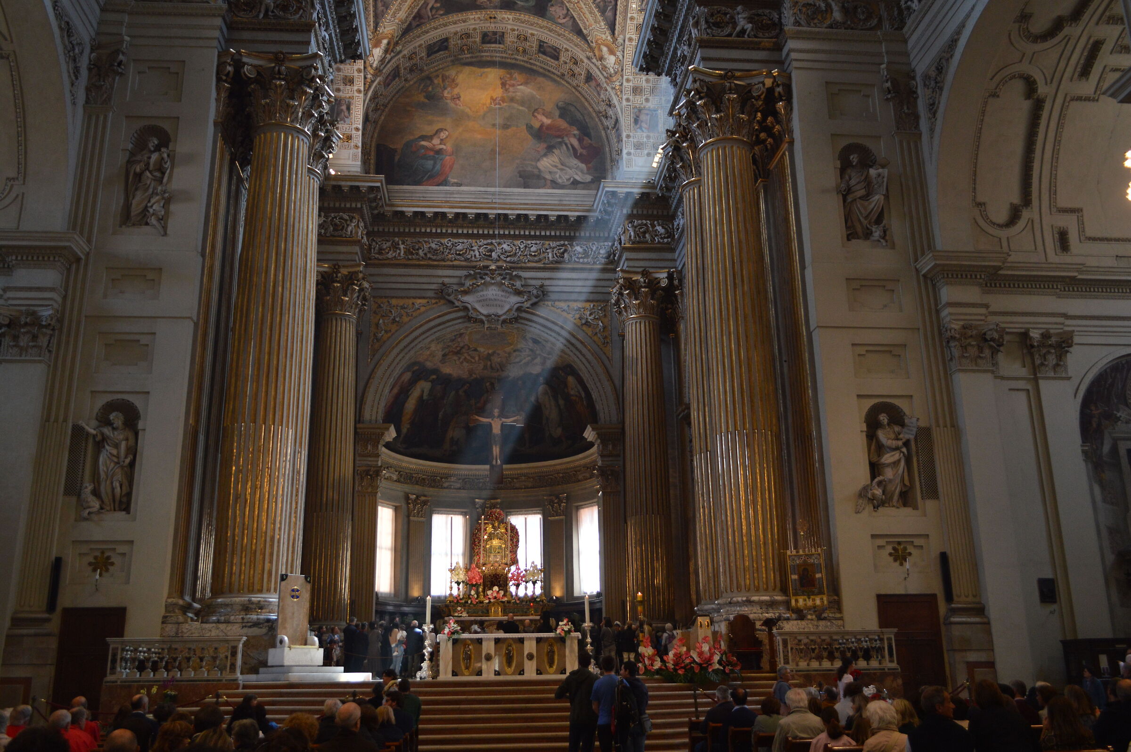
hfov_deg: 62.0
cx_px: 566
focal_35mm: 30
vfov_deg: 43.5
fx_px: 942
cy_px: 376
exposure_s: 1/60
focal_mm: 20
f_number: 3.8
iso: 640
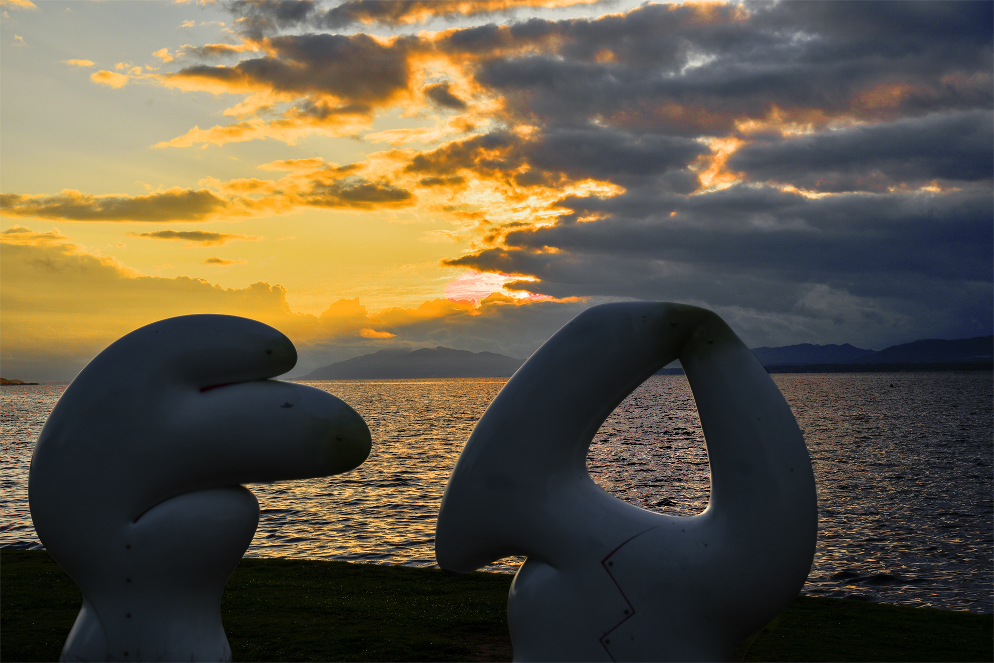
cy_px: 332
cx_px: 497
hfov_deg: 32.4
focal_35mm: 62
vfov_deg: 21.9
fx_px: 1713
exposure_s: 1/320
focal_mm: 62
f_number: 9
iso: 125
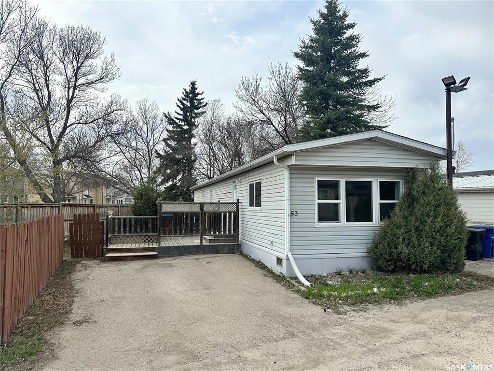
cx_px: 247
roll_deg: -0.5
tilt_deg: +2.8
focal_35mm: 24
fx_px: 343
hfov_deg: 71.6
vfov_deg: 56.8
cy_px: 186
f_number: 1.78
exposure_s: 1/4762
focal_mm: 6.86
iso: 80
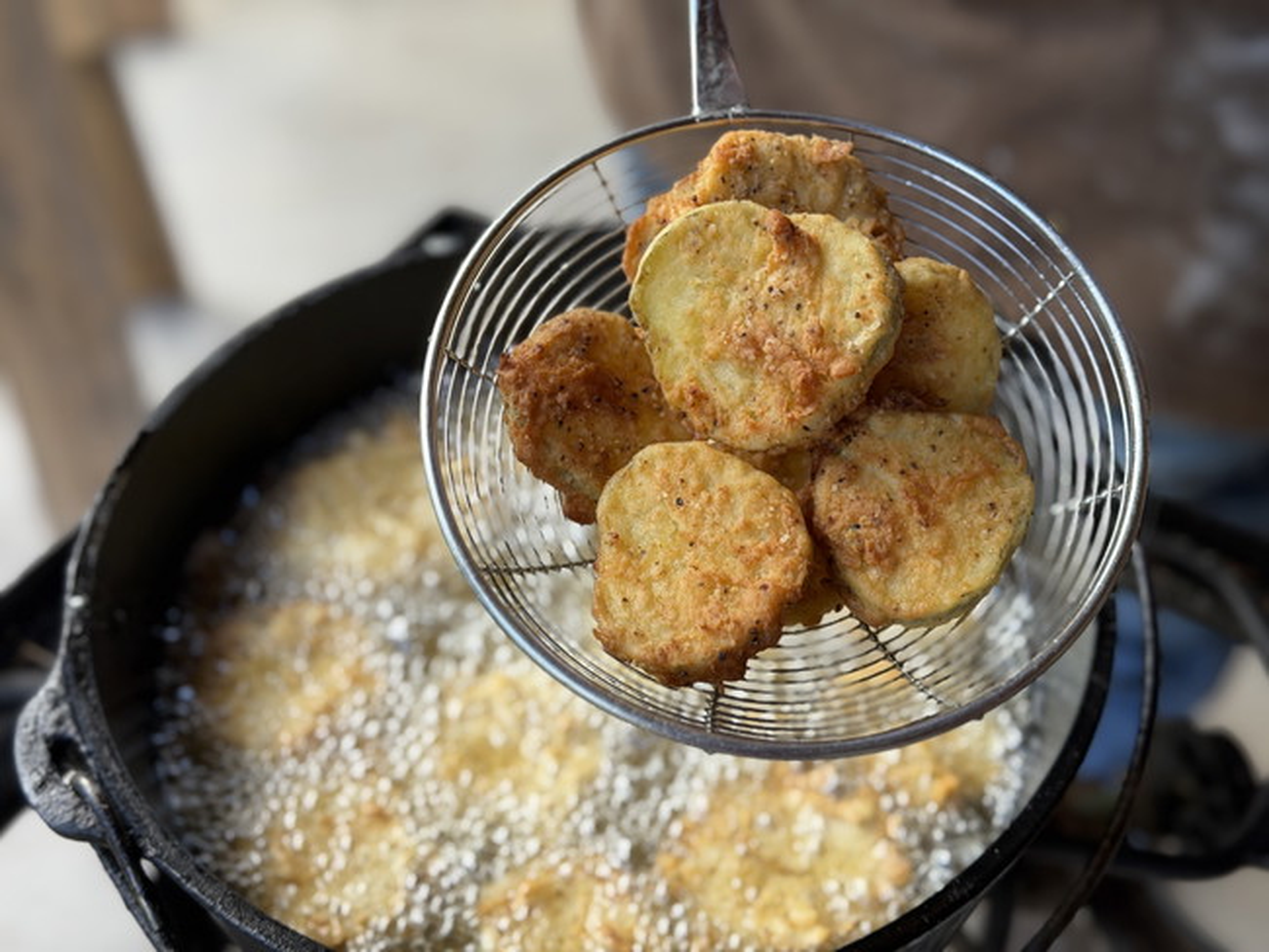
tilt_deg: -47.2
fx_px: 1760
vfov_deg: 30.3
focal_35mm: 48
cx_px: 634
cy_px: 476
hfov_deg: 39.6
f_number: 1.78
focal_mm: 6.76
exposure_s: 1/149
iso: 50
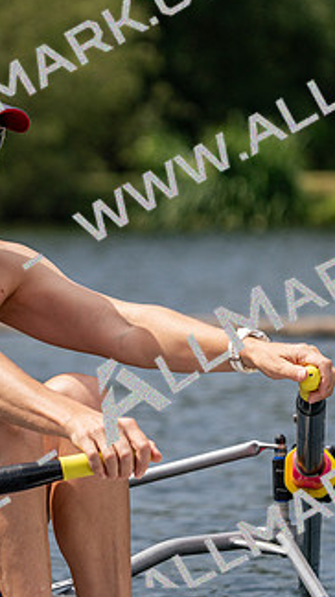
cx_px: -61
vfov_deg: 5.8
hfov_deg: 3.2
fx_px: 5928
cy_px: 272
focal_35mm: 375
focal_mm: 200
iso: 200
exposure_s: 1/1600
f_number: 5.6
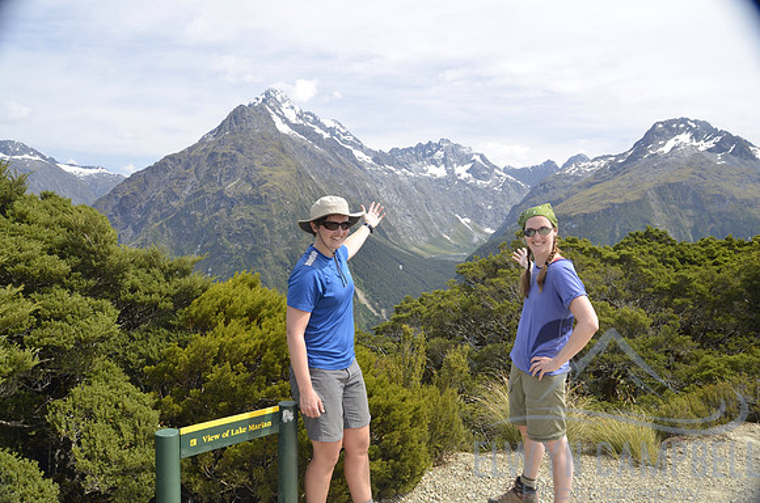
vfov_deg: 47.7
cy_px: 252
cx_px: 380
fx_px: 569
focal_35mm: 27
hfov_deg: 67.5
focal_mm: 18
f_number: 6.3
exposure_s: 1/160
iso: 200
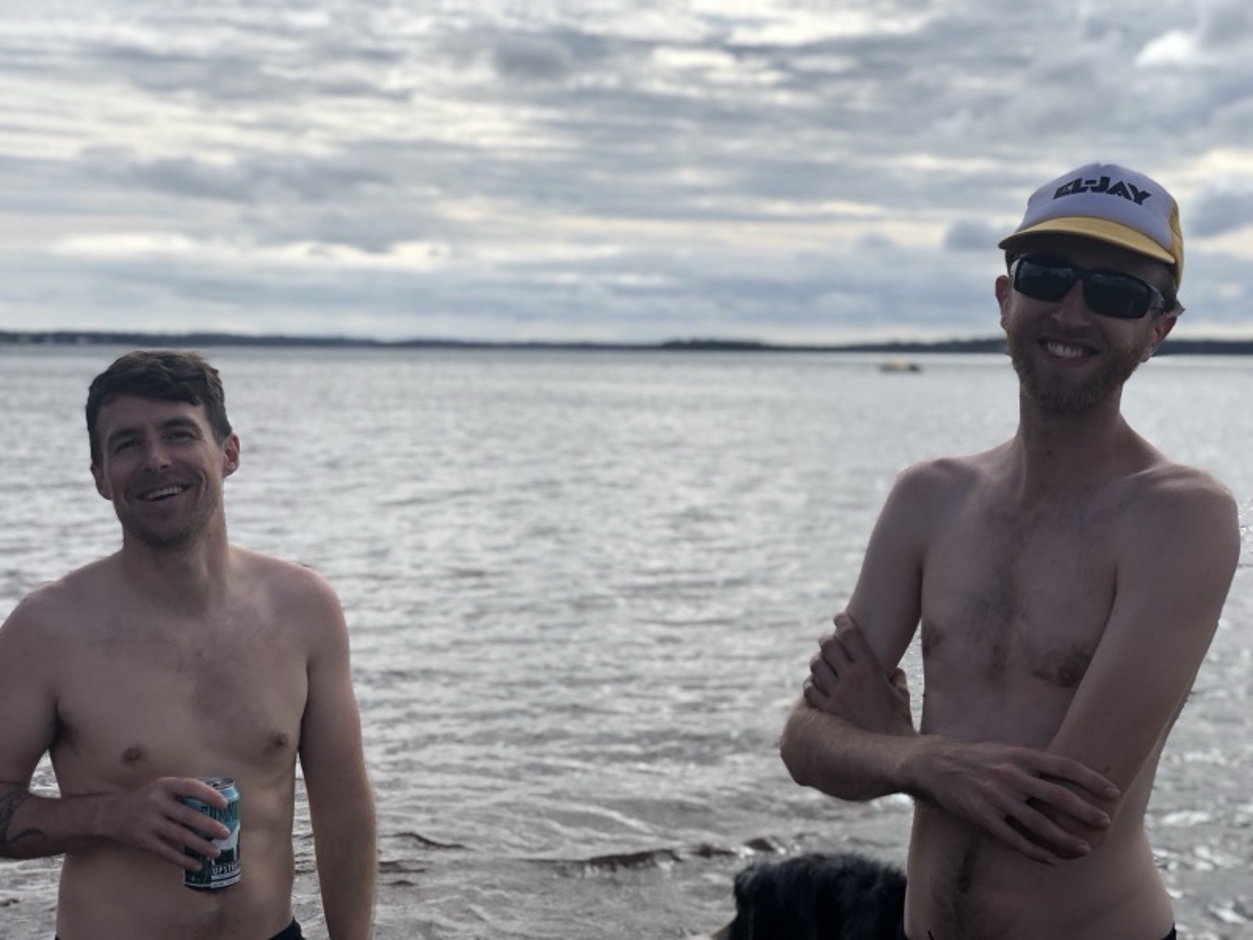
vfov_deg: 28.0
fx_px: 1882
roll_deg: -0.4
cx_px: 626
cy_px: 470
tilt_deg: -2.3
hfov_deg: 36.8
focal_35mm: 52
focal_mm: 6
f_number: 2.4
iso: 16
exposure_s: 1/923
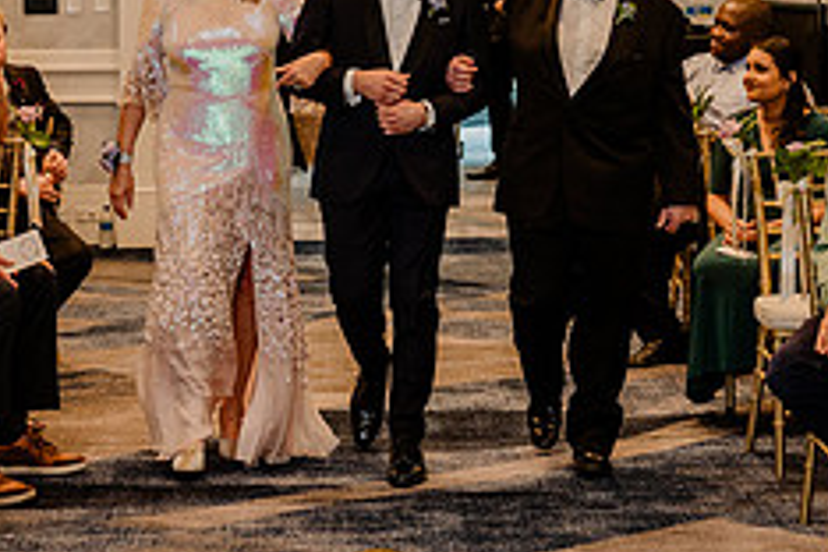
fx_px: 2553
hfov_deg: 18.4
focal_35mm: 111
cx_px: 394
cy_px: -39
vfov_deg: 12.2
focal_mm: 44
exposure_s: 1/160
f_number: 3.2
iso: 1600
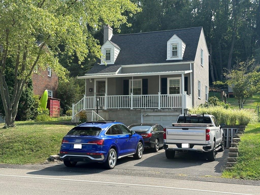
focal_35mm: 48
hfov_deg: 39.7
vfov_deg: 30.3
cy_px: 98
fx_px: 361
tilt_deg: +5.2
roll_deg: -0.6
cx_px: 130
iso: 64
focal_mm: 6.86
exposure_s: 1/1613
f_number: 1.78
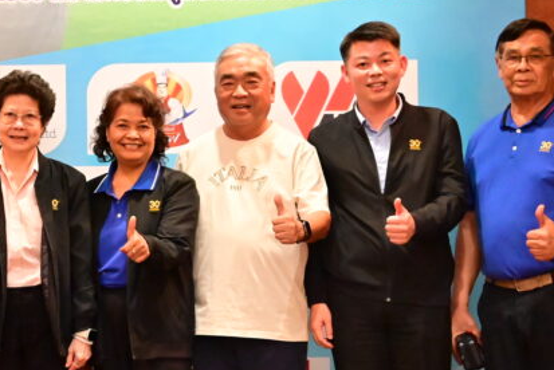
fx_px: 1679
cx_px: -4
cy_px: 240
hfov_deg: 18.3
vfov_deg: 12.6
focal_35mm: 109
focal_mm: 44
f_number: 4
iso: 8000
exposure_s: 1/160
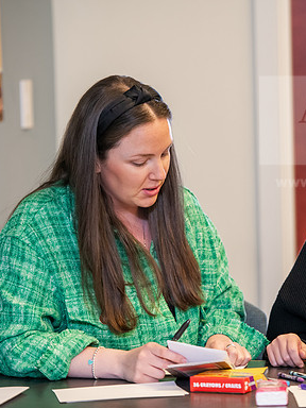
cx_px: 227
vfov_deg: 10.1
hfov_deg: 7.6
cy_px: 205
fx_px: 2310
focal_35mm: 196
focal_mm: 135
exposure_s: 1/160
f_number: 3.2
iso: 1600
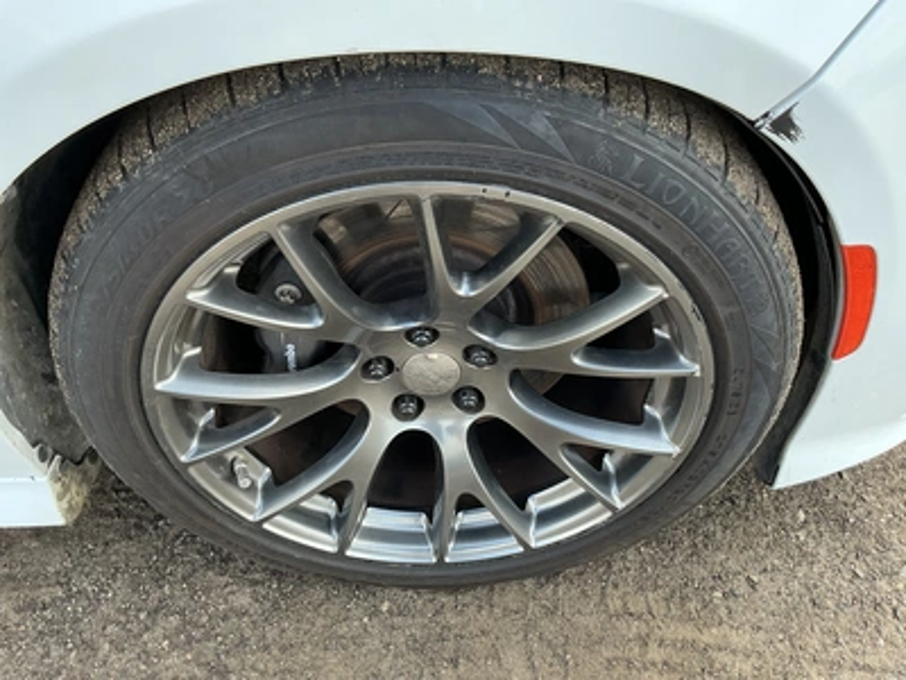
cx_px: 453
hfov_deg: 63.4
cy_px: 340
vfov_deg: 49.7
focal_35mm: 28
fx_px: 733
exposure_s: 1/127
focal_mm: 3
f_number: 1.8
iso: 32
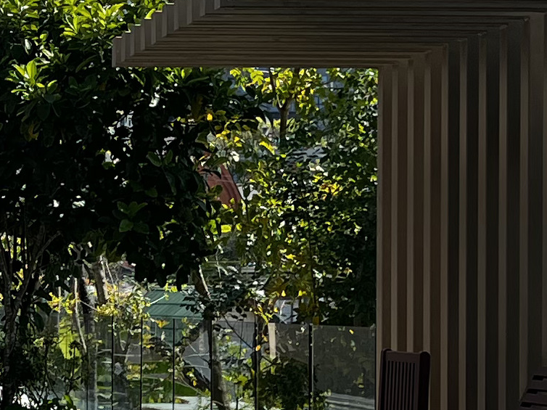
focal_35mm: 138
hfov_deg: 13.5
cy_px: 208
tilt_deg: +2.9
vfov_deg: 10.7
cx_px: -247
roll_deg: -0.6
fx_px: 2180
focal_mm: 5.7
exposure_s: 1/3257
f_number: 1.5
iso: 50
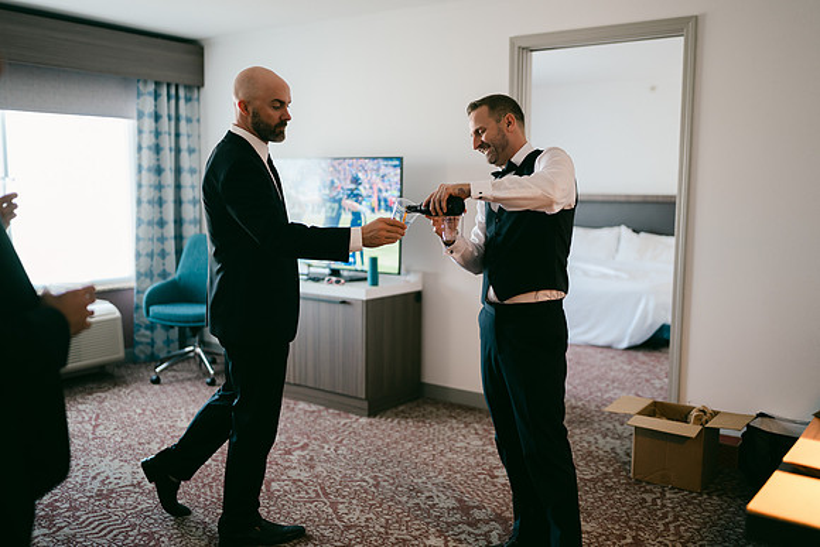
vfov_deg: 37.9
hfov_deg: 54.4
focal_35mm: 35
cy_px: 274
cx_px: 410
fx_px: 797
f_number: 1.2
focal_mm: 35
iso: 400
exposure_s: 1/160
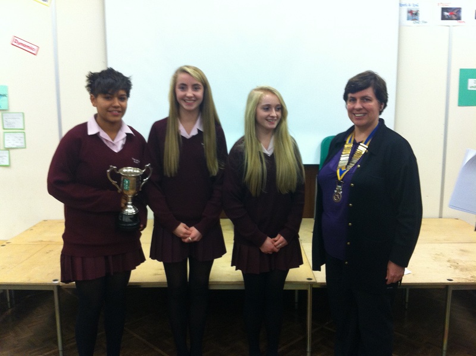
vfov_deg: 40.6
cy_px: 178
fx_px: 480
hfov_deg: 52.7
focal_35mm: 35
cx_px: 238
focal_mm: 3.85
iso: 160
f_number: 2.8
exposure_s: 1/15
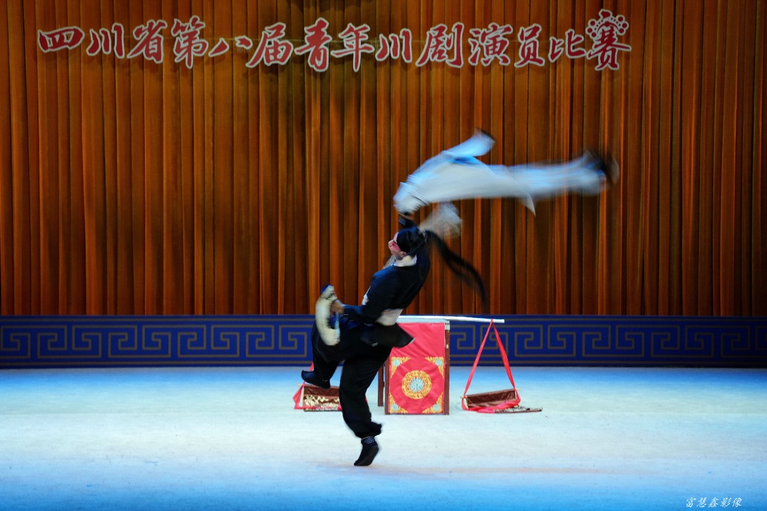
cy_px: 256
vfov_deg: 14.2
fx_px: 2045
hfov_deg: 21.2
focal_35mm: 96
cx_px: 384
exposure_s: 1/100
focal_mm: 96
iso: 500
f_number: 5.6
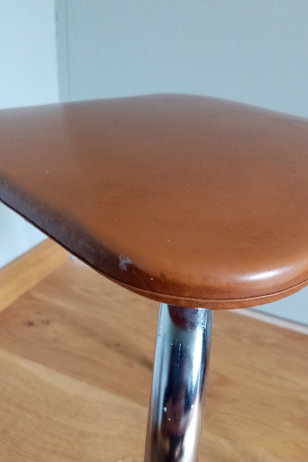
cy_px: 220
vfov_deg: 61.9
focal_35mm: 30
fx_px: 385
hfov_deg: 43.5
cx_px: 179
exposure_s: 1/25
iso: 641
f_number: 1.8
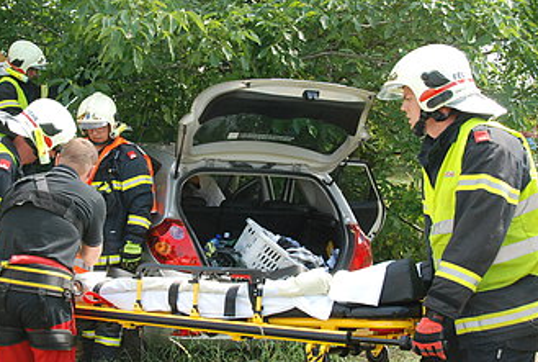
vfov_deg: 26.1
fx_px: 779
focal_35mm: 52
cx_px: 248
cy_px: 179
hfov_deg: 38.1
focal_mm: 24
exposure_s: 1/320
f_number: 9
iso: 800
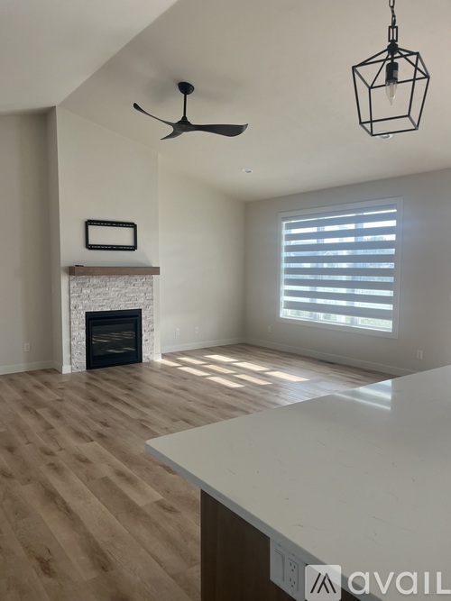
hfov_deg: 53.0
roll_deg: -1.4
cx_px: 226
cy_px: 300
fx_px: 452
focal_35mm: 26
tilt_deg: -0.5
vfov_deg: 67.3
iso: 50
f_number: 1.6
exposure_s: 1/122
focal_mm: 5.1
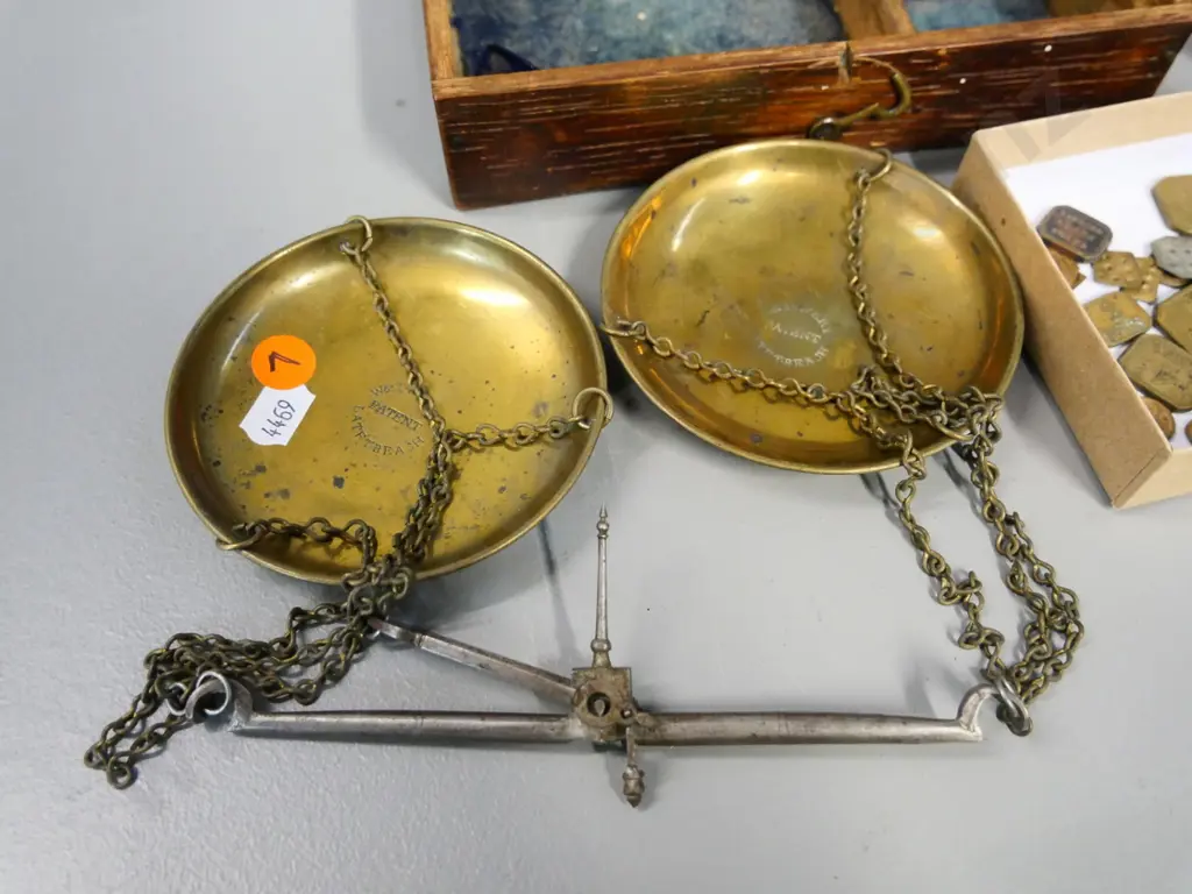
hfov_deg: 60.0
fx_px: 1033
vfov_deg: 46.8
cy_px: 447
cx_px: 596
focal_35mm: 30
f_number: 4
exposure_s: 1/60
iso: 3200
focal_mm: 15
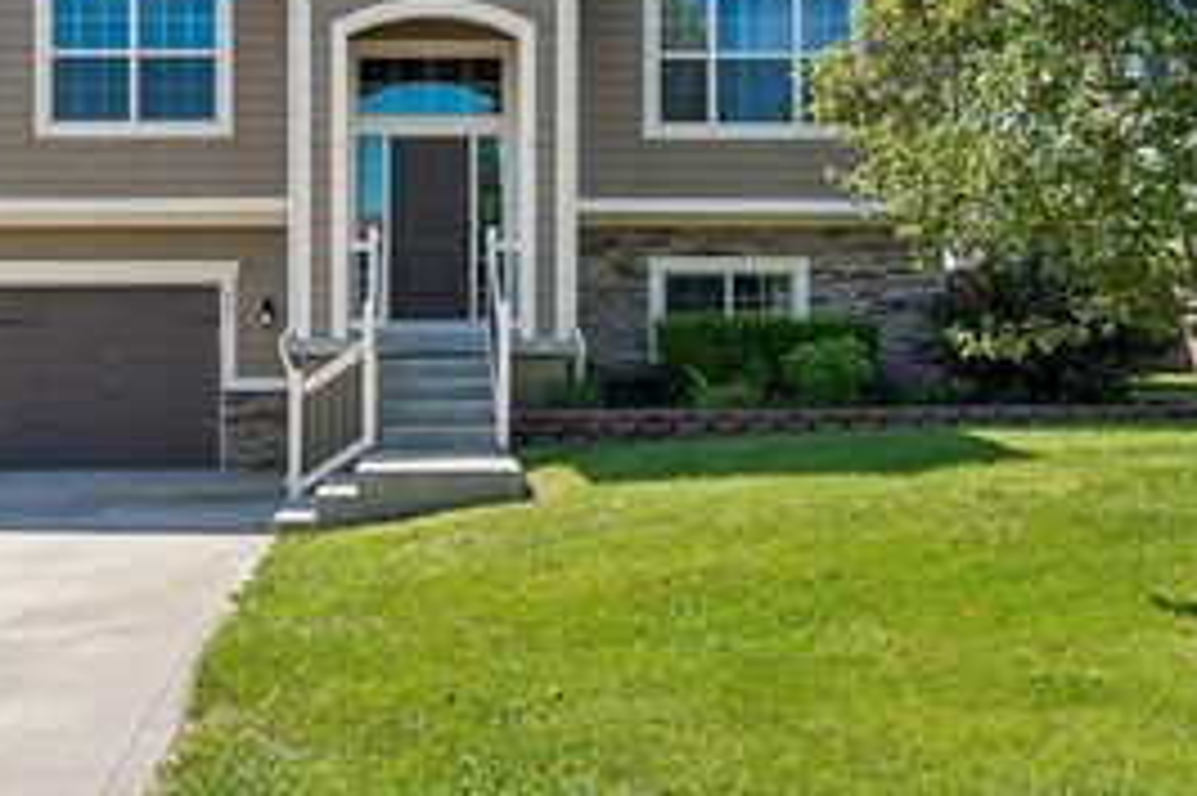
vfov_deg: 40.1
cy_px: 214
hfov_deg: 57.8
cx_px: 428
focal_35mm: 32
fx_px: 1063
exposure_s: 1/800
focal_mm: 17
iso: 640
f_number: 6.3
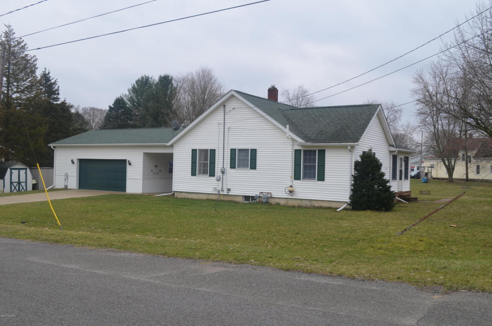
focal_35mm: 36
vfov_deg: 36.7
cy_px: 163
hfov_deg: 53.2
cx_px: 246
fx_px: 491
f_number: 8
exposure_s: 1/250
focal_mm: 24
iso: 140
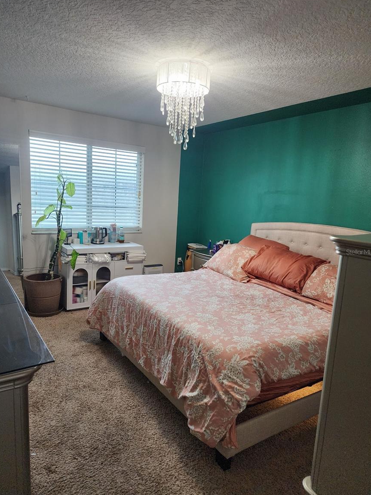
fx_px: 343
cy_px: 252
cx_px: 183
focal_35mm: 24
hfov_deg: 56.8
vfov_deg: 71.6
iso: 640
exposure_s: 1/120
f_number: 1.8
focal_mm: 6.4
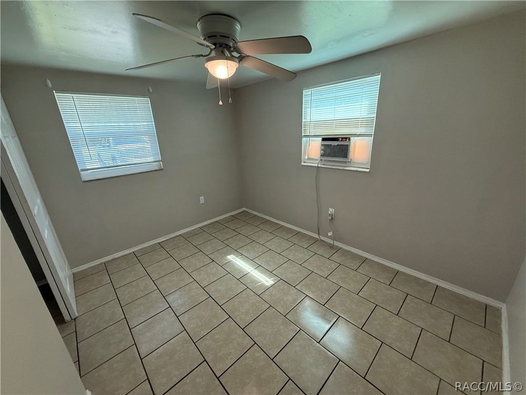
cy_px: 198
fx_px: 213
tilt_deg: -17.3
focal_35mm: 14
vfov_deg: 85.7
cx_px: 263
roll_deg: +3.2
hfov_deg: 102.1
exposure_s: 1/120
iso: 400
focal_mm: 2.22
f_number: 2.2
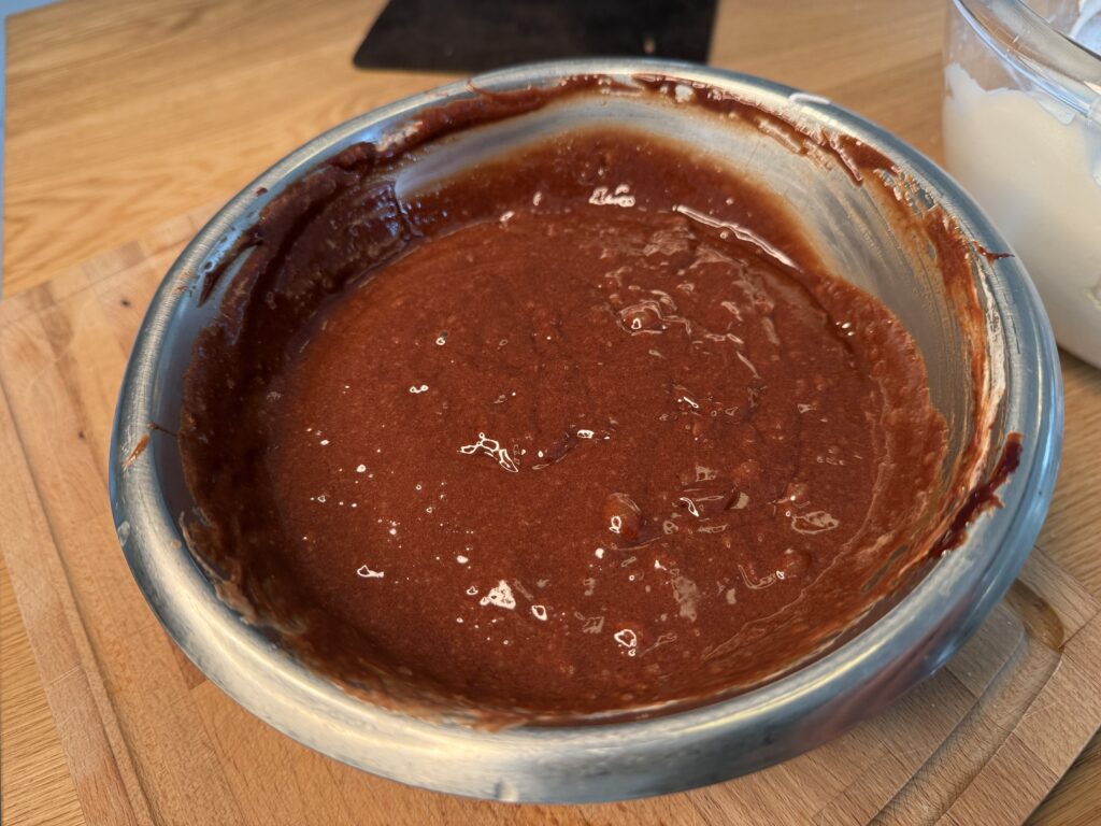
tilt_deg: -52.7
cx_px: 550
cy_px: 413
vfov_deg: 56.8
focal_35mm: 24
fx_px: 763
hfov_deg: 71.6
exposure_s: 1/197
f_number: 1.78
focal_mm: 6.76
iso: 160
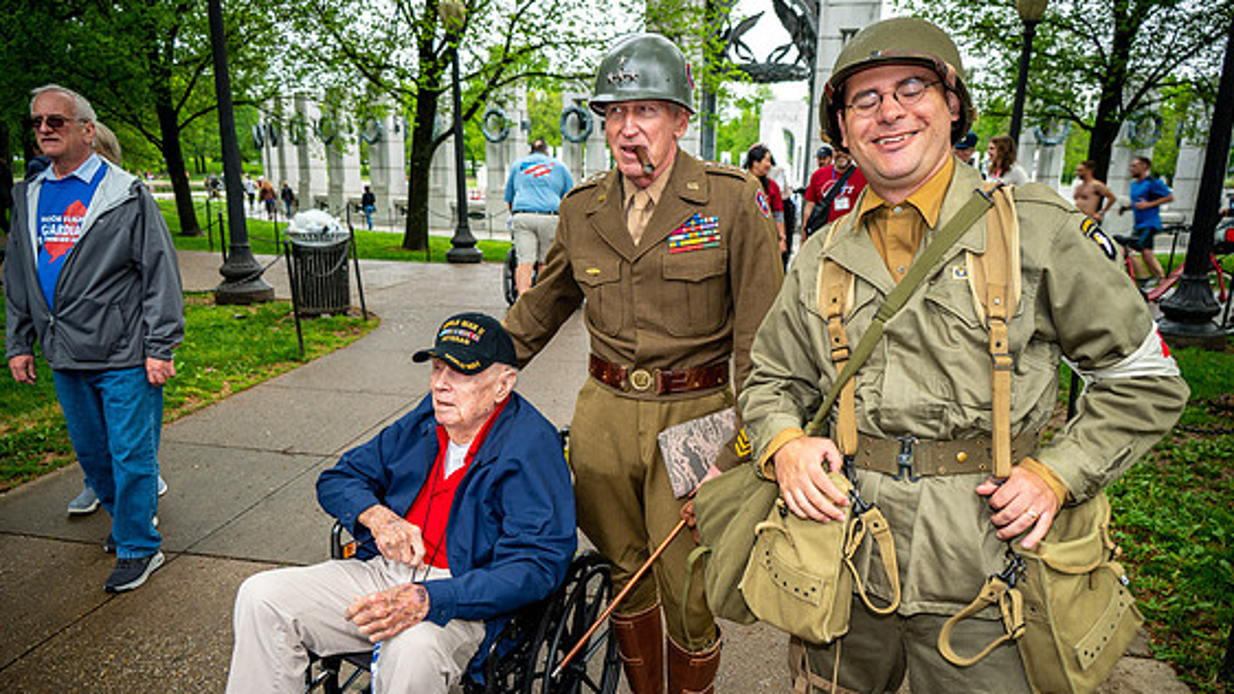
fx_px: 883
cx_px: 610
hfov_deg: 69.9
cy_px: 406
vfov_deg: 42.7
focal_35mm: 27
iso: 110
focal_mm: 25
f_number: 4
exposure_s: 1/60
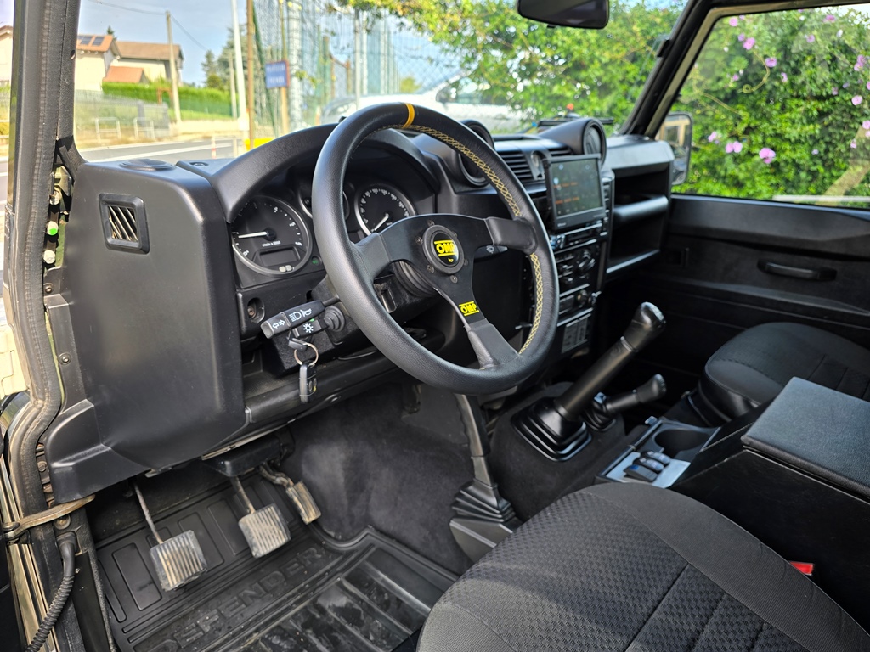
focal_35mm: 23
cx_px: 435
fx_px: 578
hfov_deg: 73.9
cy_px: 326
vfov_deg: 58.9
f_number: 1.7
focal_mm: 6.3
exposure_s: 1/180
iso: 16
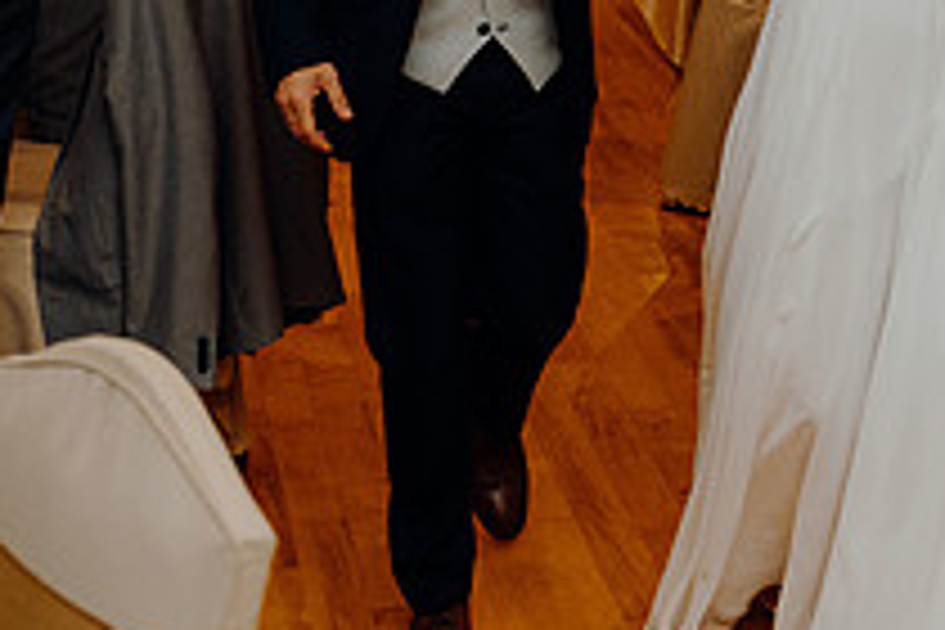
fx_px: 2677
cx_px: 724
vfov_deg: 12.9
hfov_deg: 19.9
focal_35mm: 102
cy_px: -209
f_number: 2.8
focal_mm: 25
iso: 1250
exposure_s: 1/200
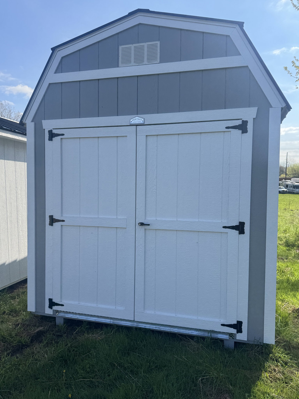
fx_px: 288
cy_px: 202
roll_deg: -2.1
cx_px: 153
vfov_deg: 69.4
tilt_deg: -3.2
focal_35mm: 25
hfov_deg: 54.9
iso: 80
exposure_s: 1/2506
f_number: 1.78
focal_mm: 6.76
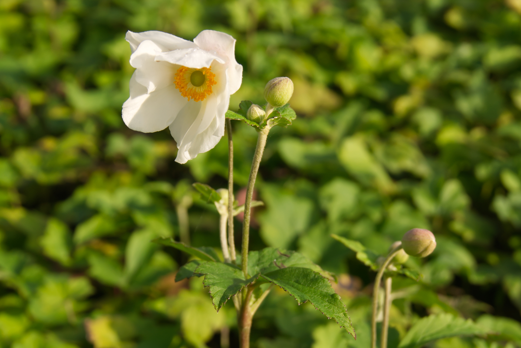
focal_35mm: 68
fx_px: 977
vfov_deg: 20.2
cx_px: 260
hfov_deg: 29.9
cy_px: 174
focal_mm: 45
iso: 250
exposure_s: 1/500
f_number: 8
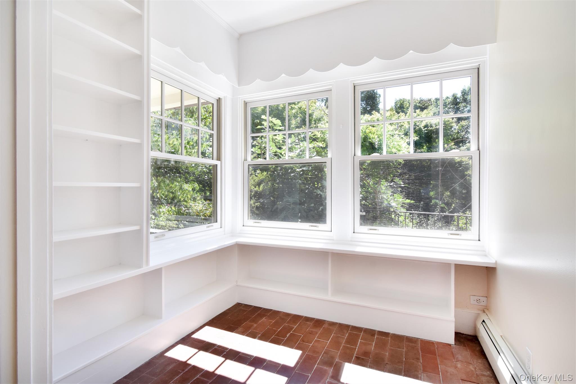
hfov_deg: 95.0
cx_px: 288
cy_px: 192
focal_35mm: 16
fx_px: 264
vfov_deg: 72.0
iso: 640
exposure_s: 1/200
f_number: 11
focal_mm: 11
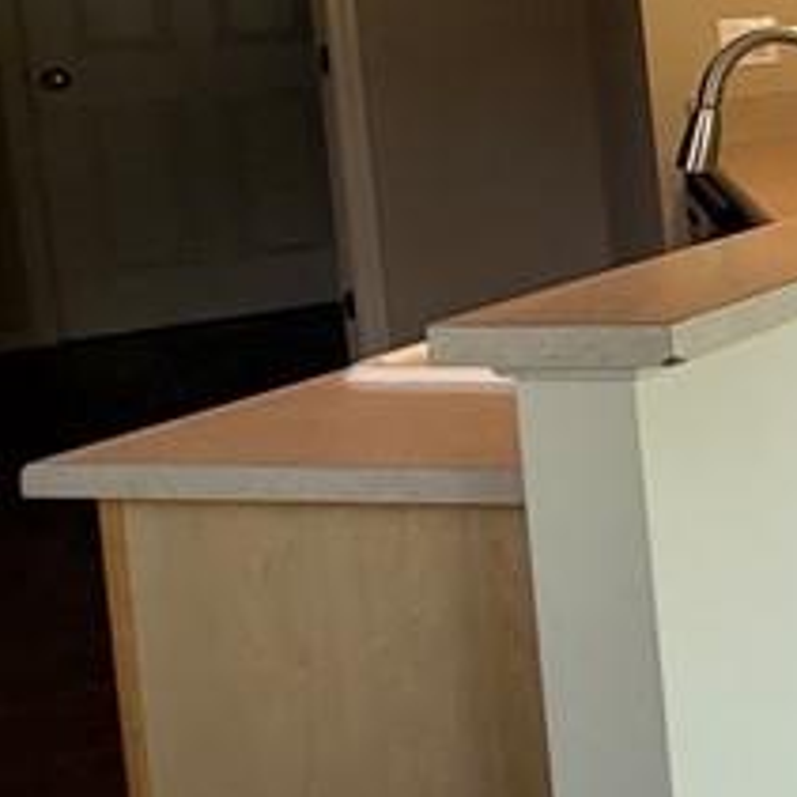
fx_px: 1563
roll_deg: +1.3
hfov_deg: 16.2
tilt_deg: -5.8
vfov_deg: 27.2
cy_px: 26
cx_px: 1809
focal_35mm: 60
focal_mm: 2.22
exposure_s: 1/60
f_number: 2.2
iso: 200
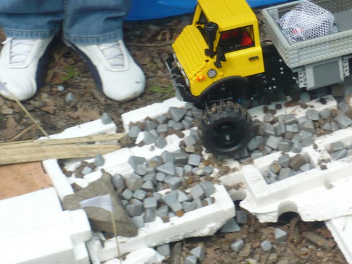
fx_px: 1260
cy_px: 88
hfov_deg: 15.9
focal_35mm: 124
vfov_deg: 11.9
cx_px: 220
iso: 200
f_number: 4.4
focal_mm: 13.9
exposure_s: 1/30
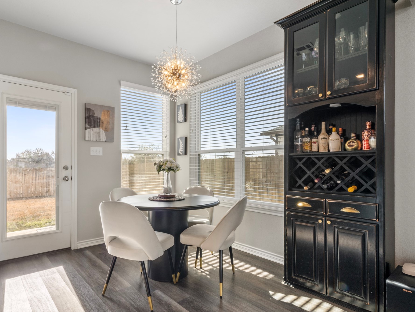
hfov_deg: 81.6
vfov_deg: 65.9
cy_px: 165
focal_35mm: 20
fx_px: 240
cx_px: 194
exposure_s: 1/2.5
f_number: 9
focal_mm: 17
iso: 250
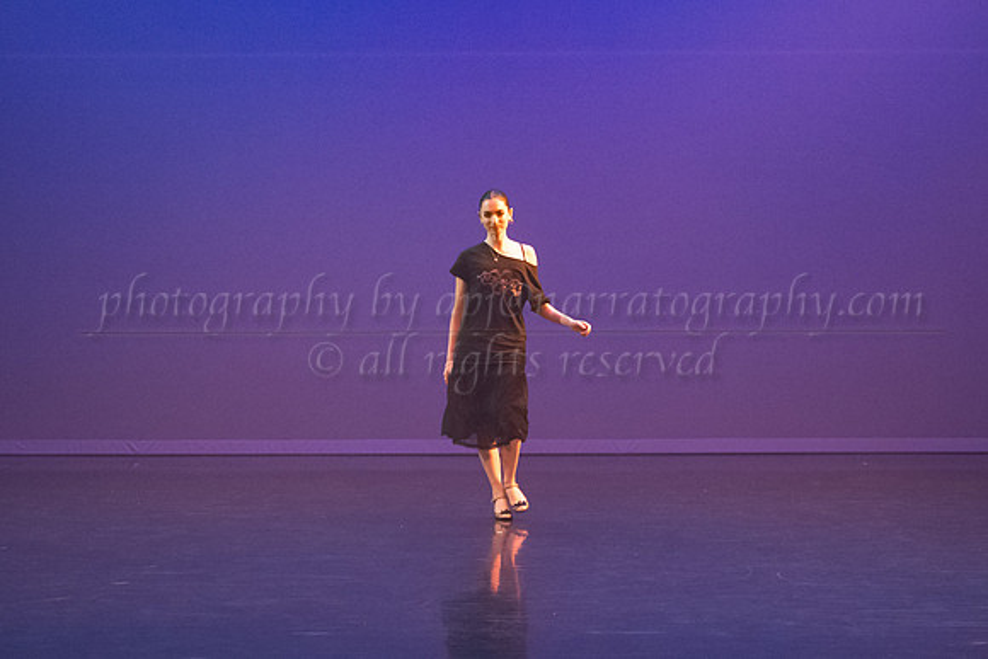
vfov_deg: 11.5
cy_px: 318
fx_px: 3285
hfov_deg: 17.1
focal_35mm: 120
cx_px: 477
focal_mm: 75
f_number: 4
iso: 4000
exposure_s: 1/400
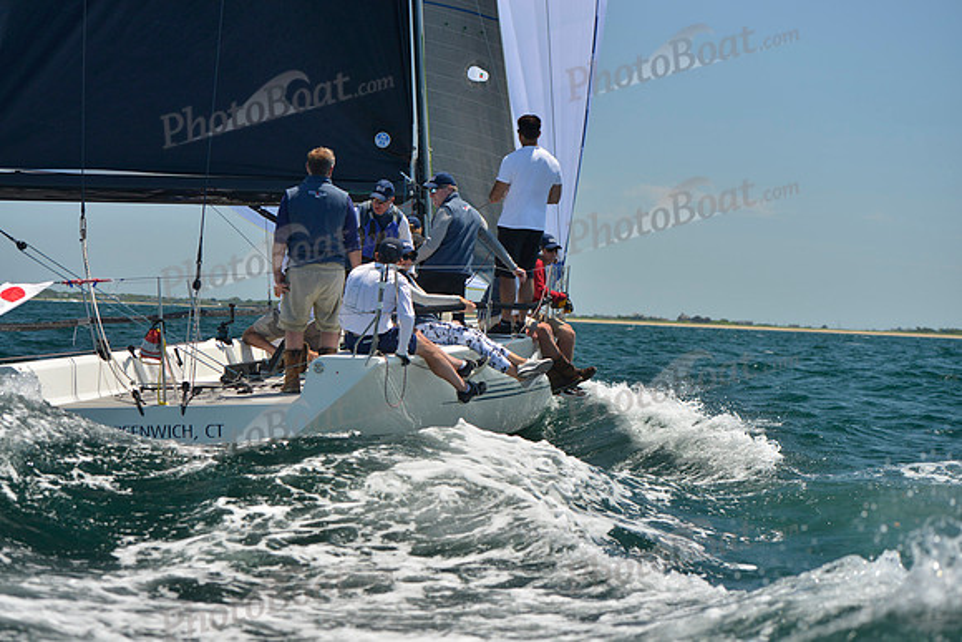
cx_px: 481
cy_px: 321
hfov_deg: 28.8
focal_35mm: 70
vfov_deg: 19.5
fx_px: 1871
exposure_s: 1/1250
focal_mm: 70
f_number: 4.5
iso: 280
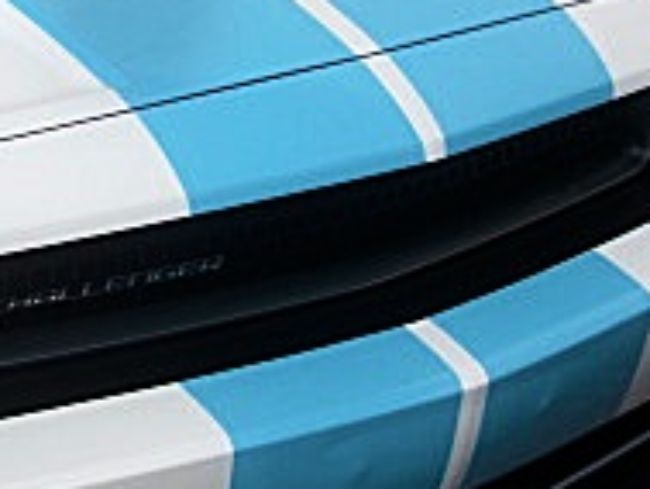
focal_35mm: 122
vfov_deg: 12.1
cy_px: 169
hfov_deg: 15.7
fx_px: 2292
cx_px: -69
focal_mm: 6.3
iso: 50
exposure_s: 1/250
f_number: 7.9
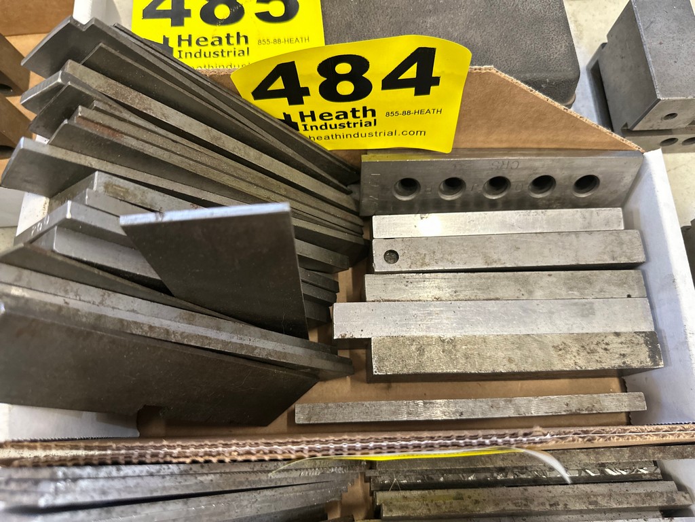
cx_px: 348
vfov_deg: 56.8
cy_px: 261
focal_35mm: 24
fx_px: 482
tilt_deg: -73.0
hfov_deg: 71.6
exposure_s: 1/60
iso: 320
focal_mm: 6.86
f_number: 1.78
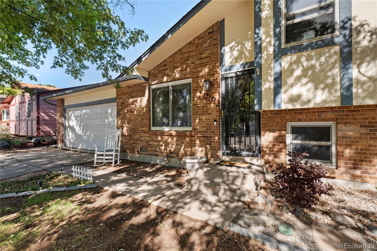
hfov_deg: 93.3
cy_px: 126
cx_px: 188
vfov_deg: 70.5
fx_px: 178
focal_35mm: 17
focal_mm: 17
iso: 400
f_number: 9
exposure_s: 1/80
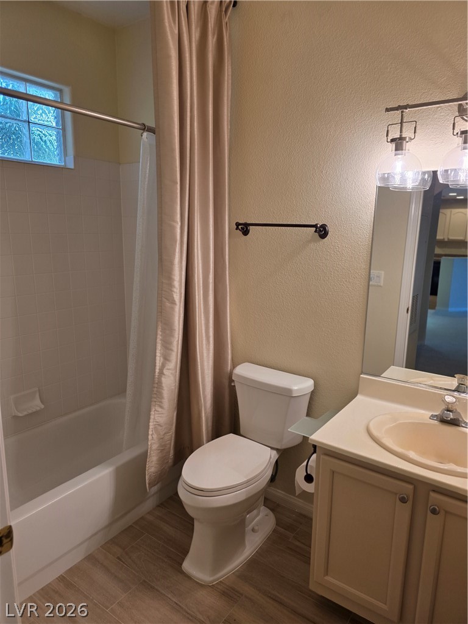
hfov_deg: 58.9
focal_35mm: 23
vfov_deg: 73.9
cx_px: 234
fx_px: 415
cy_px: 312
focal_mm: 6.3
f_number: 1.7
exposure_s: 1/120
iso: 100
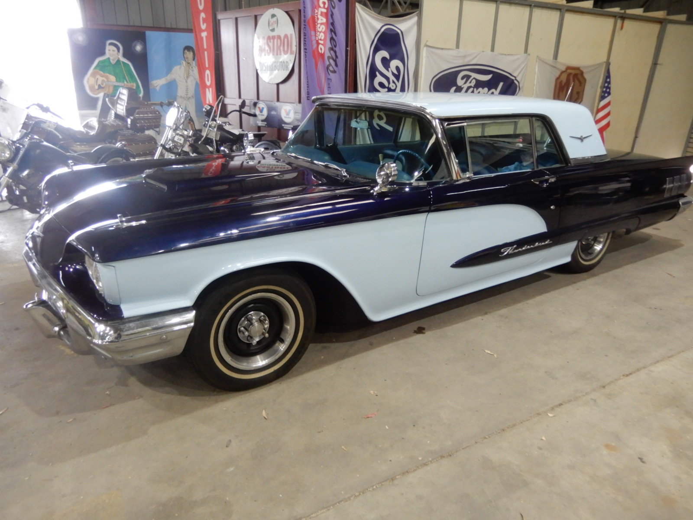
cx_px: 346
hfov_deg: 71.6
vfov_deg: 56.8
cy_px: 260
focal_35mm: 24
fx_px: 480
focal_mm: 4.3
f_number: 3.4
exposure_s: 1/30
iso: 400
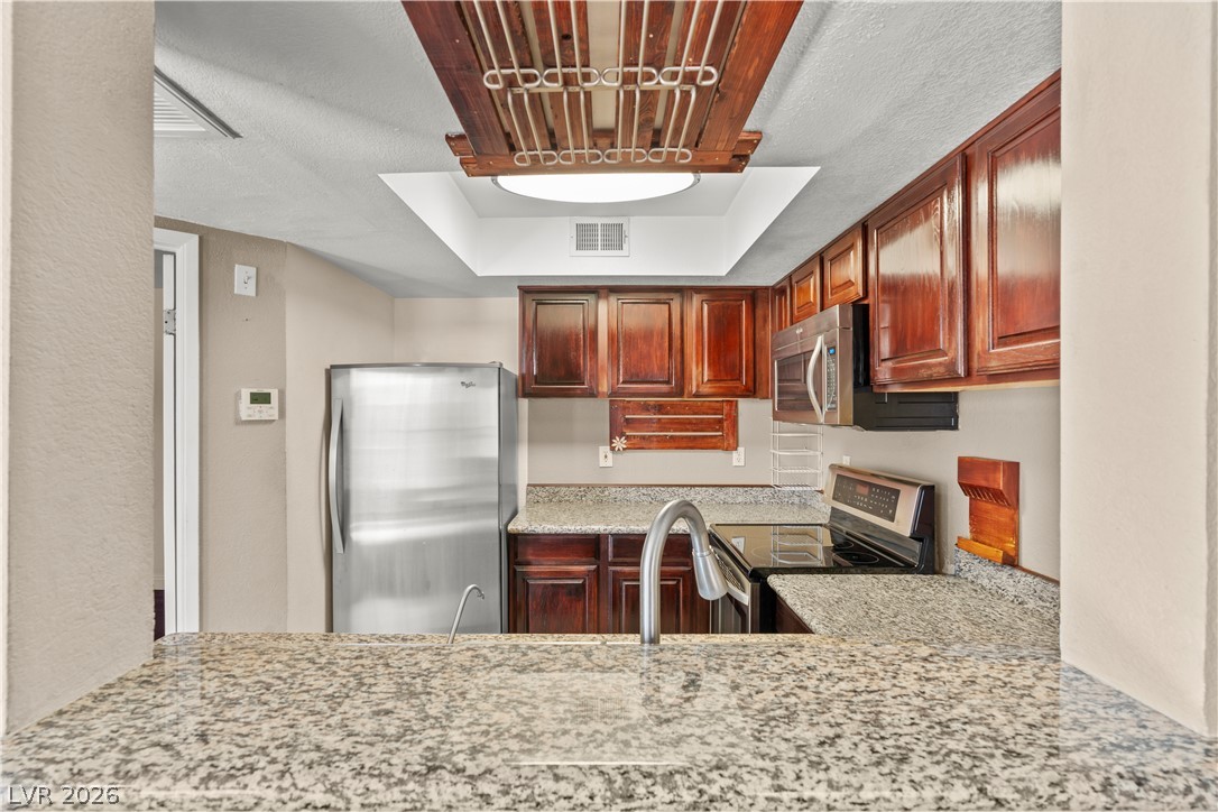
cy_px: 406
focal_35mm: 16
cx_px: 609
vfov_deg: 73.7
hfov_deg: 96.7
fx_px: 541
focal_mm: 16
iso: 200
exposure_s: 1.6
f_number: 9
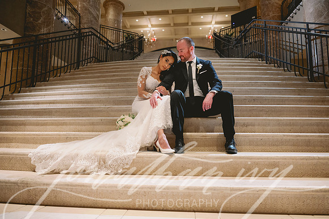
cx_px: 164
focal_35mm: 24
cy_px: 110
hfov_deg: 73.8
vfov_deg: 53.1
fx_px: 219
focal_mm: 24
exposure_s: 1/160
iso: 1600
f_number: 2.8
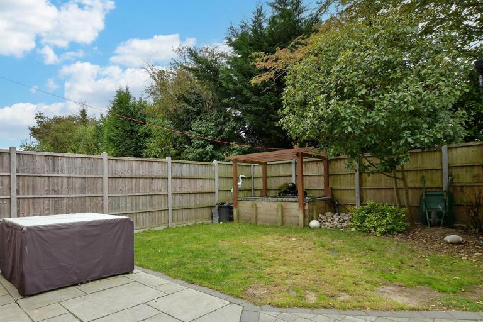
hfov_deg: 82.8
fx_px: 268
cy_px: 185
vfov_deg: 61.6
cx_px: 189
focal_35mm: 20
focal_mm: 10
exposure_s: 1/50
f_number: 8
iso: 125
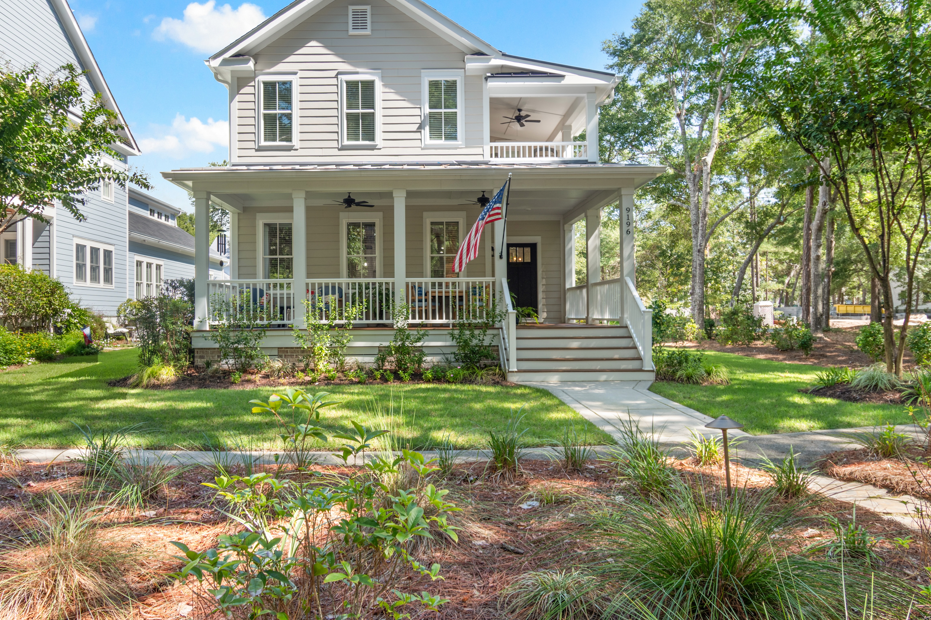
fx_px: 595
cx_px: 422
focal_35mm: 23
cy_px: 307
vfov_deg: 55.1
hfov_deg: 75.9
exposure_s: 1/60
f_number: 5
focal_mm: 13
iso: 100
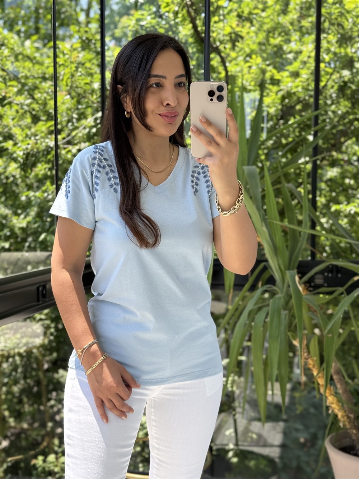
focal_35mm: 48
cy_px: 240
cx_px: 180
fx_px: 664
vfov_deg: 39.7
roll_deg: +1.1
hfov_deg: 30.3
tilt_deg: -21.1
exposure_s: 1/349
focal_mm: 6.76
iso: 80
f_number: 1.78
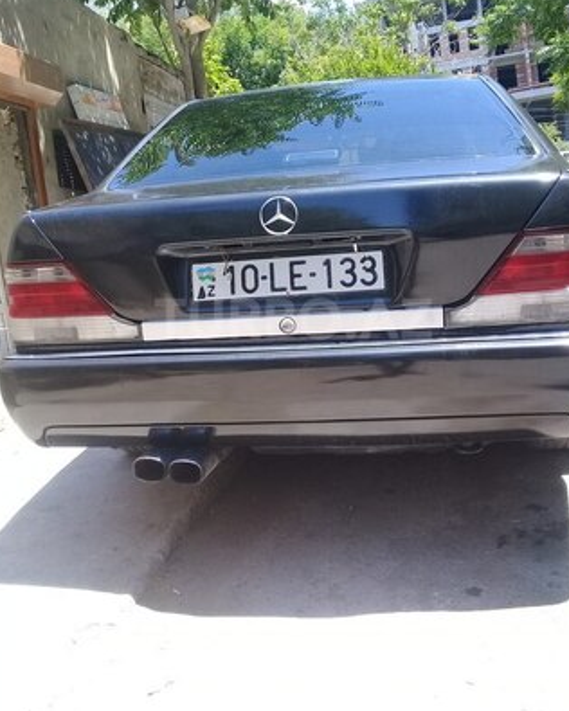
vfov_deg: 47.9
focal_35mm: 38
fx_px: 800
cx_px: 294
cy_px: 319
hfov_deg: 39.2
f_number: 2.2
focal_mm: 3.3
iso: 50
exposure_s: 1/300
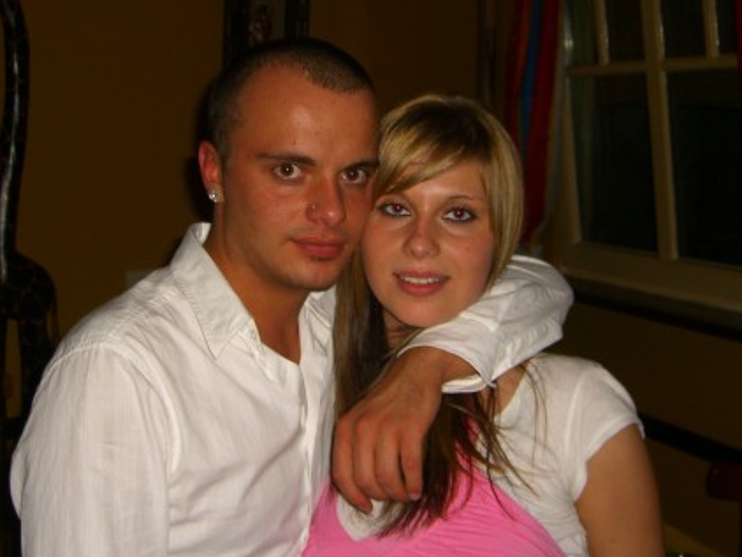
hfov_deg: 35.5
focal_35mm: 54
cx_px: 364
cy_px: 230
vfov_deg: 27.0
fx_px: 1158
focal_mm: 7.9
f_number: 2.8
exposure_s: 1/60
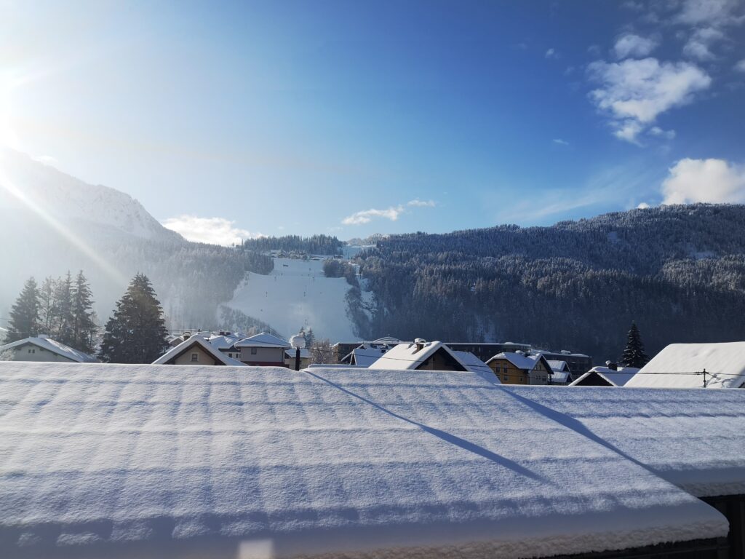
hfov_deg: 65.3
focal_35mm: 27
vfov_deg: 51.4
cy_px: 280
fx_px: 581
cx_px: 372
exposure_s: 1/3846
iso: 50
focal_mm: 3.95
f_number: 1.8
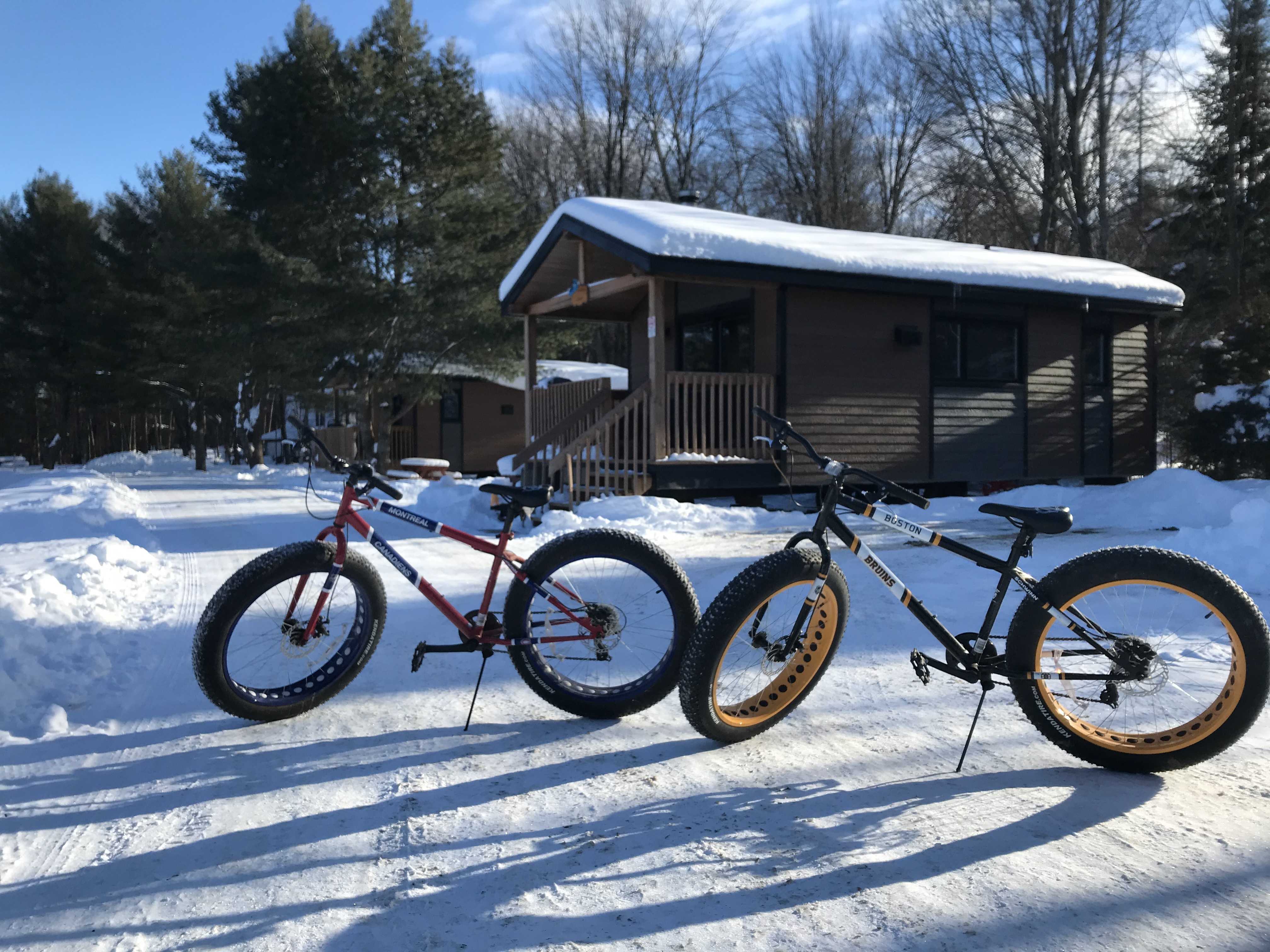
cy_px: 476
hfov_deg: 63.4
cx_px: 635
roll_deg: +0.2
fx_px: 1027
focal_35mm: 28
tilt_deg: +0.1
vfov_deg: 49.7
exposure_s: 1/1681
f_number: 1.8
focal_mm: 3.99
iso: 20
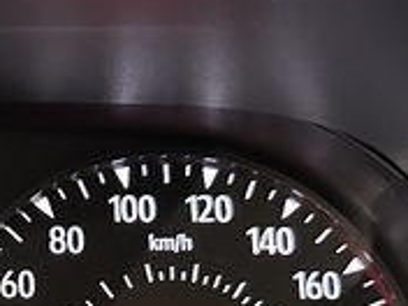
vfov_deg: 13.2
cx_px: -267
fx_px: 1285
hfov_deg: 16.0
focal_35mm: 109
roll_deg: -1.3
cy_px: 382
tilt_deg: -25.4
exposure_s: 1/28
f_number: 1.78
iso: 1000
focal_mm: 6.86
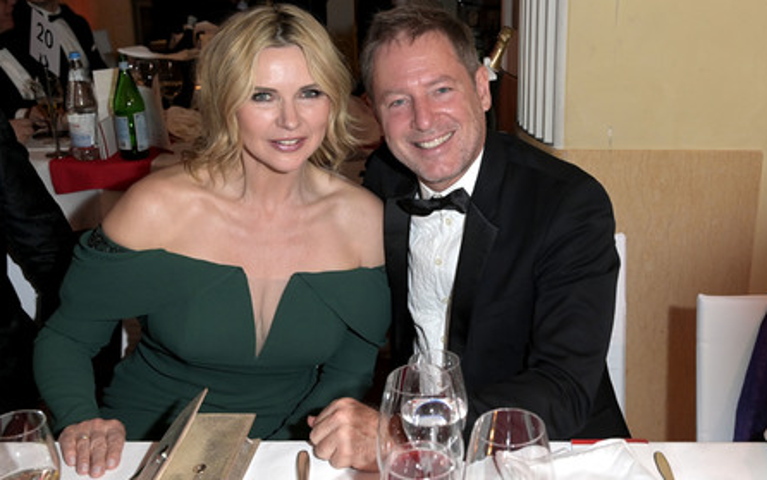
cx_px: 383
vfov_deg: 36.3
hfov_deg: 55.3
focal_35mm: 35
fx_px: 732
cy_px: 229
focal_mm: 34
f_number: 5.6
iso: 3200
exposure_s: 1/125
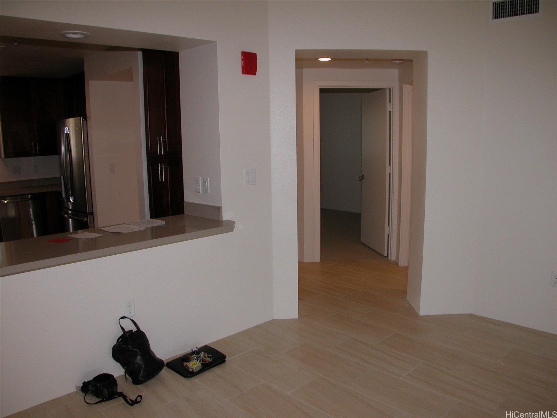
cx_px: 278
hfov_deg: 52.6
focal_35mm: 35
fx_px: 563
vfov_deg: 40.7
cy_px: 209
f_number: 2.8
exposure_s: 1/60
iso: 100
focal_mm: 8.9
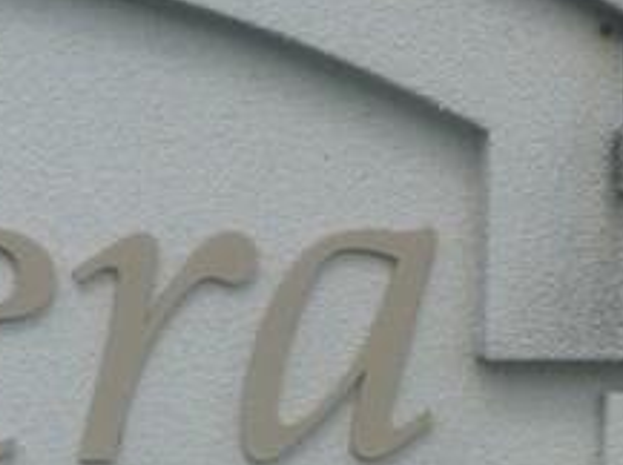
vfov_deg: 4.5
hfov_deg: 5.9
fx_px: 5947
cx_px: -411
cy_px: 445
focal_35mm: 331
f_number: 5
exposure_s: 1/640
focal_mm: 12.5
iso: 100
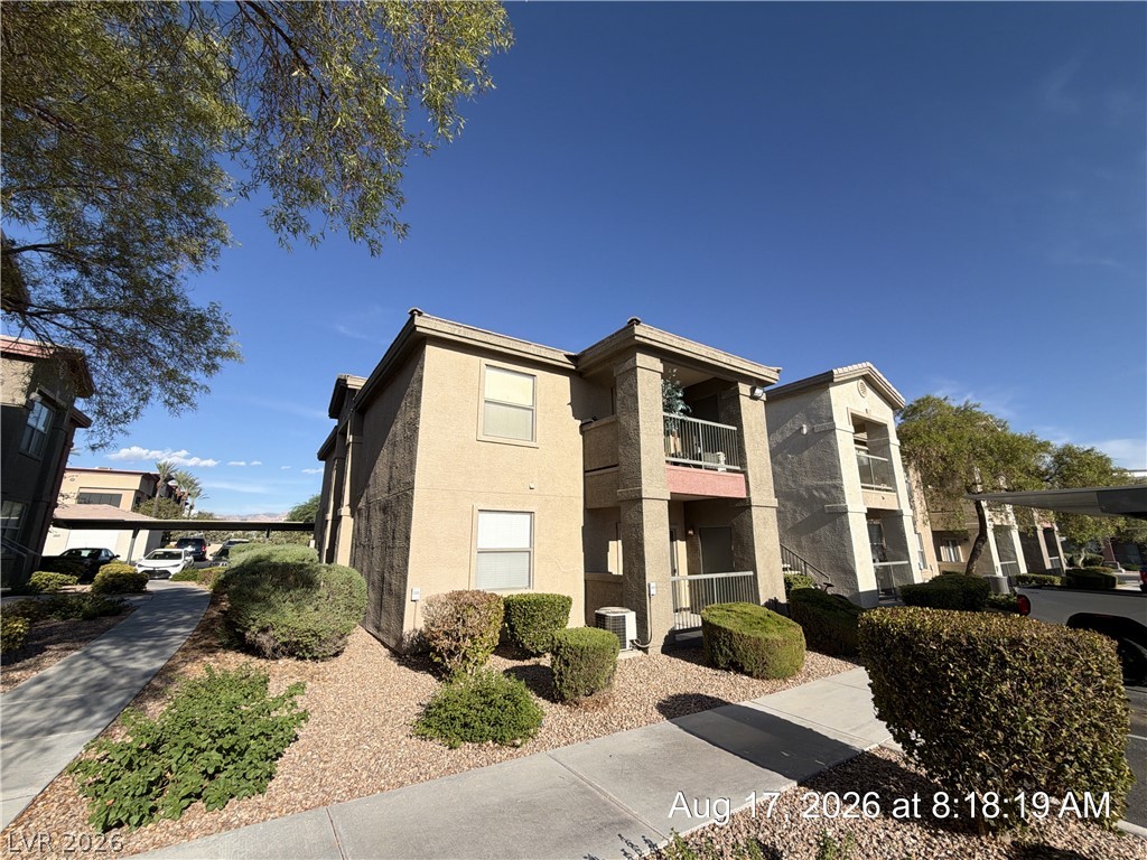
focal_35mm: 14
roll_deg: +0.6
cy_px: 430
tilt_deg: +14.1
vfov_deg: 85.7
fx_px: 464
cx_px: 574
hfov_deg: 102.1
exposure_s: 1/876
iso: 20
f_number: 2.2
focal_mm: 2.22
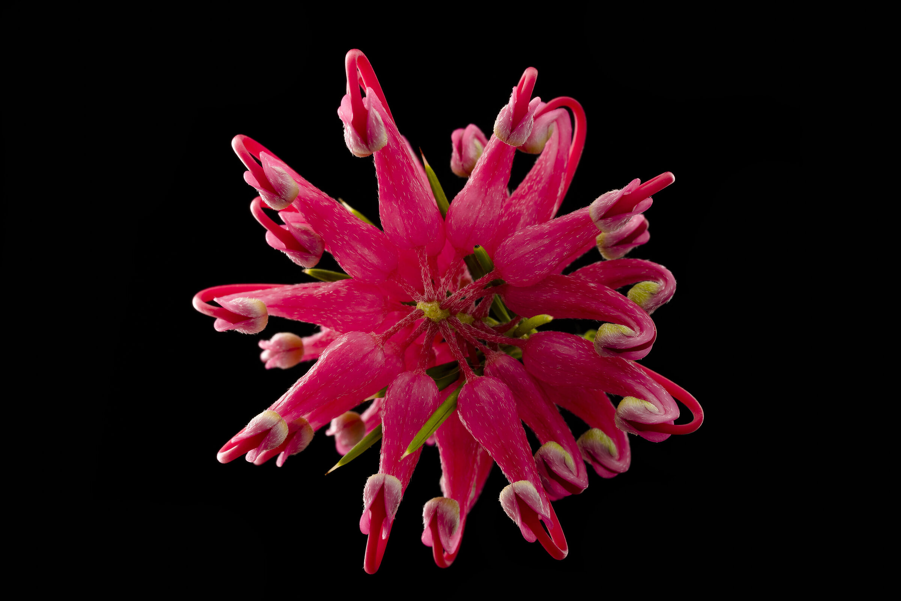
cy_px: 300
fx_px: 1752
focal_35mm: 70
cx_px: 450
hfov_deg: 28.8
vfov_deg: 19.5
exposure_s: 6
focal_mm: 70
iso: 100
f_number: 16
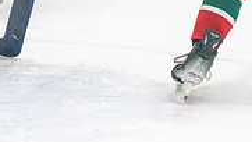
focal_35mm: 542
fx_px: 3623
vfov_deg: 2.2
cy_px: -74
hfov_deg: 4.0
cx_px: -60
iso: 3200
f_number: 2.8
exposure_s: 1/800
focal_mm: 140
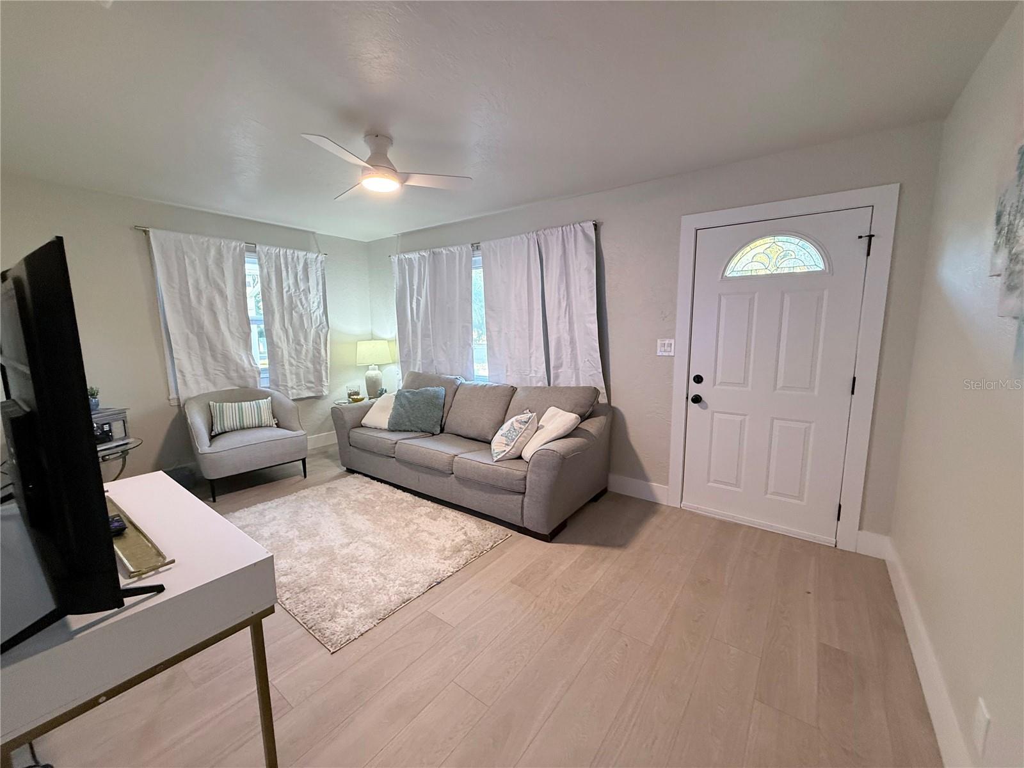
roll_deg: +0.4
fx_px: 414
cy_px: 384
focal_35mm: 14
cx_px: 512
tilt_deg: -7.7
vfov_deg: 85.7
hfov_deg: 102.1
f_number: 2.2
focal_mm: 2.22
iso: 320
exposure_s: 1/60
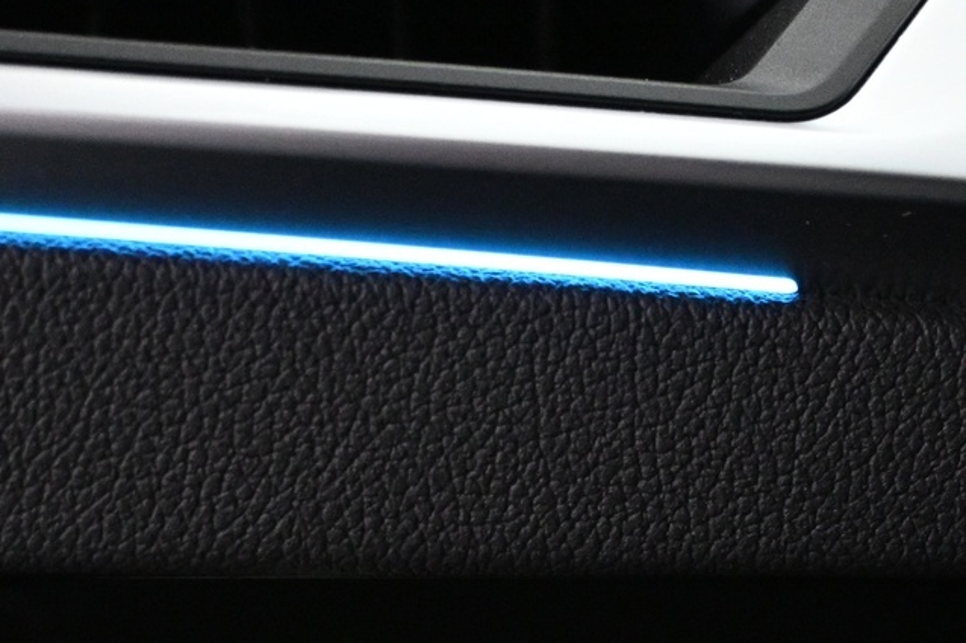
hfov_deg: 20.6
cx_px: 545
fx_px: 2656
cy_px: 723
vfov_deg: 13.5
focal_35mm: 99
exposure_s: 1/50
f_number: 4.5
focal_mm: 26
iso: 4000
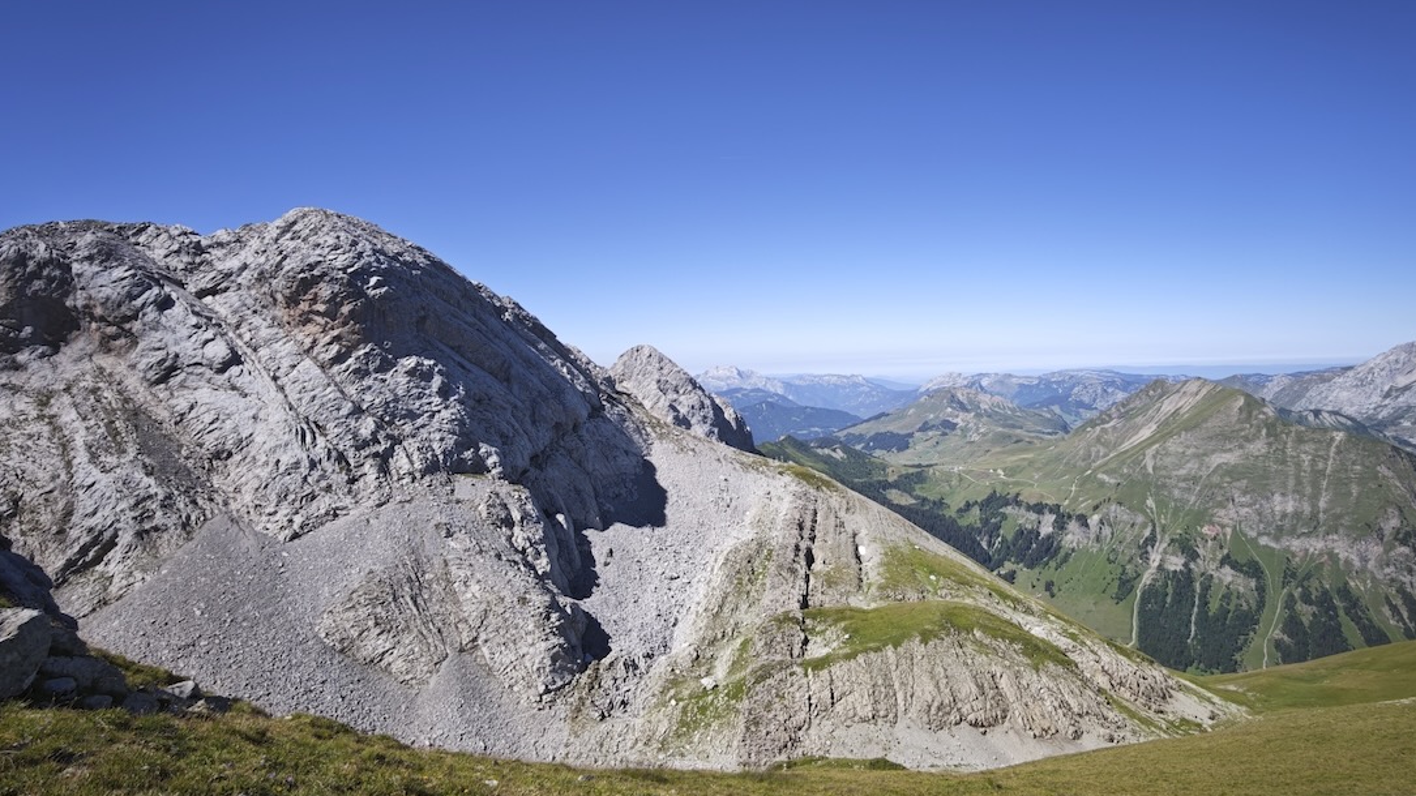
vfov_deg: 60.9
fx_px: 676
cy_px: 363
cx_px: 762
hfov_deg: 92.5
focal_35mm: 18
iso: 50
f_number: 2.2
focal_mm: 2.13
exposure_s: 1/298
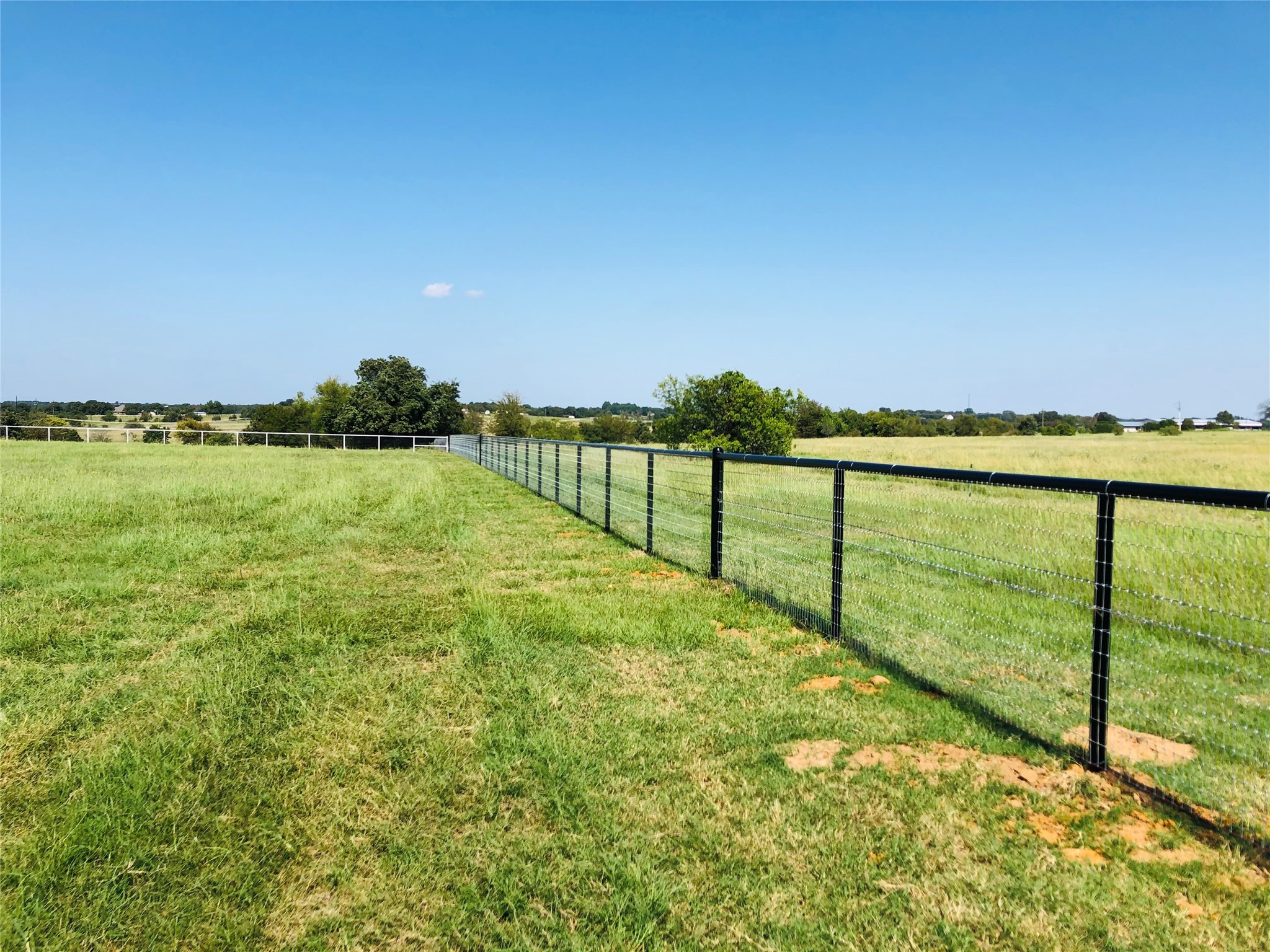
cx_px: 635
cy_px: 476
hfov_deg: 63.4
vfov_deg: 49.7
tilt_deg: -1.4
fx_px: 1027
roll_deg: -0.8
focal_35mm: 28
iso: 20
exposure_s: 1/1845
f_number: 1.8
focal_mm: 3.99
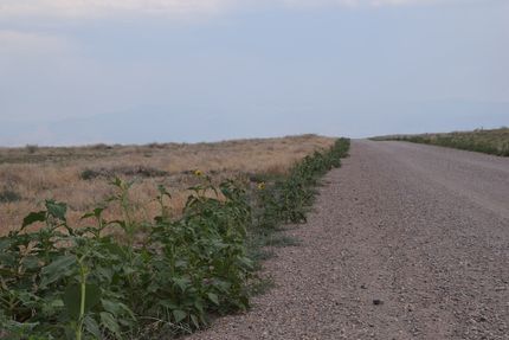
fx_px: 1061
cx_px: 254
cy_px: 170
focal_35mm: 75
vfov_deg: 18.2
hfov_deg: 27.0
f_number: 10
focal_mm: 50
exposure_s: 1/200
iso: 100
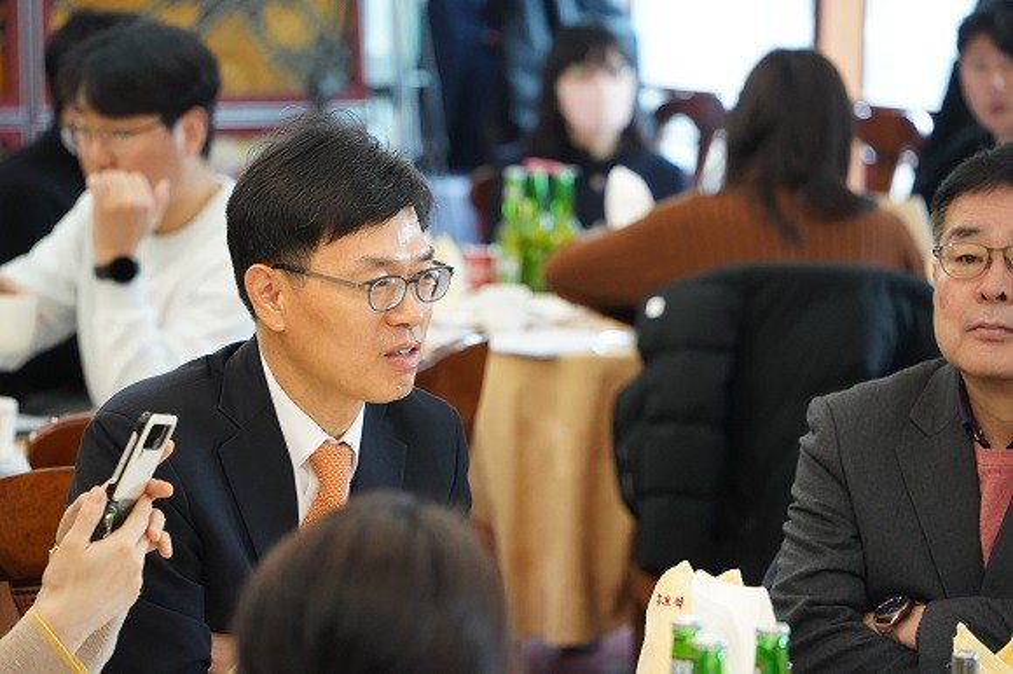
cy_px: 337
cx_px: 506
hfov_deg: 11.6
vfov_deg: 7.7
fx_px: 5006
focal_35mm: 178
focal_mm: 178
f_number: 5.6
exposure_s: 1/200
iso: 8000
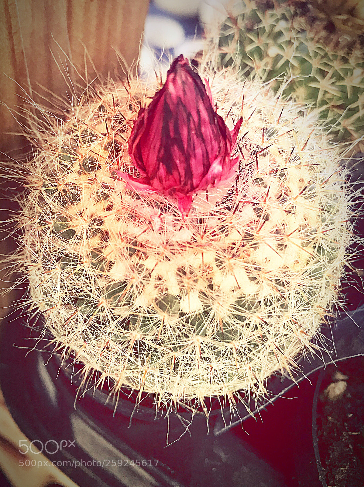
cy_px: 244
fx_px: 393
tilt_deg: -54.3
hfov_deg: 49.7
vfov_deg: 63.5
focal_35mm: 28
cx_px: 182
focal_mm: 3.99
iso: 25
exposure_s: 1/30
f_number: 1.8
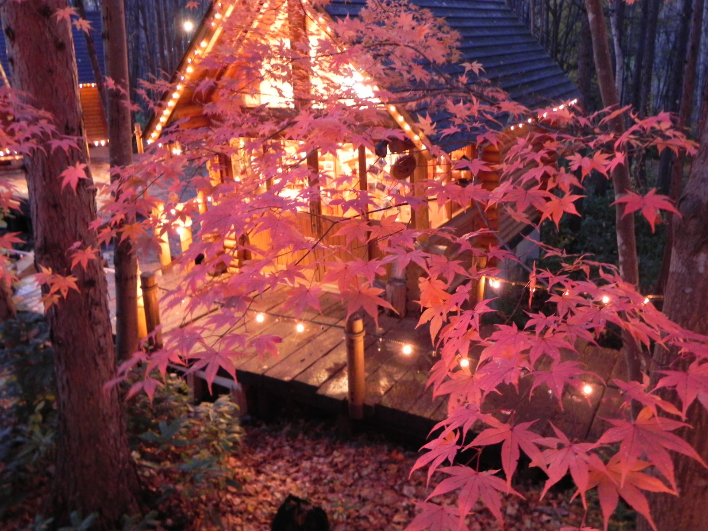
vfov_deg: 42.9
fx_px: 675
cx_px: 354
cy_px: 266
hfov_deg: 55.4
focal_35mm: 33
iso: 400
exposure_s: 1/1.7
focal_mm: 5.9
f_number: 2.8
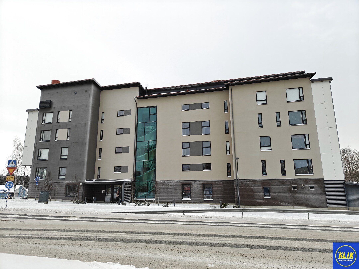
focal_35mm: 24
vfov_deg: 56.8
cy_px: 134
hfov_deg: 71.6
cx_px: 180
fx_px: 249
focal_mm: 5.59
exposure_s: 1/135
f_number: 1.8
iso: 80
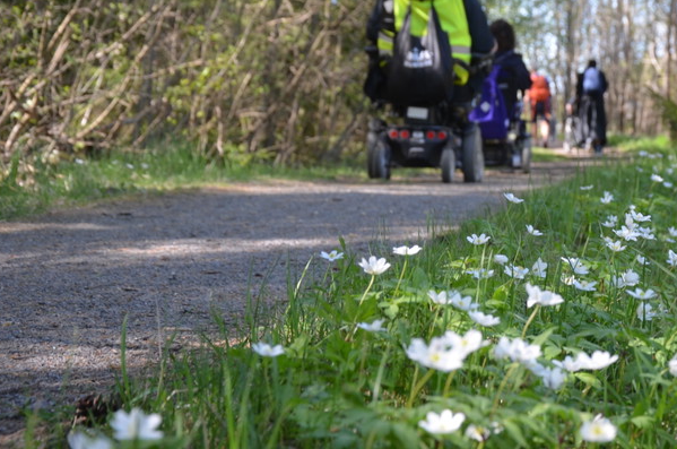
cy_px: 121
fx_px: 1896
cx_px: 507
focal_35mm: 101
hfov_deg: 20.1
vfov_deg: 13.5
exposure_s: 1/125
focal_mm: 42
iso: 200
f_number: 5.6
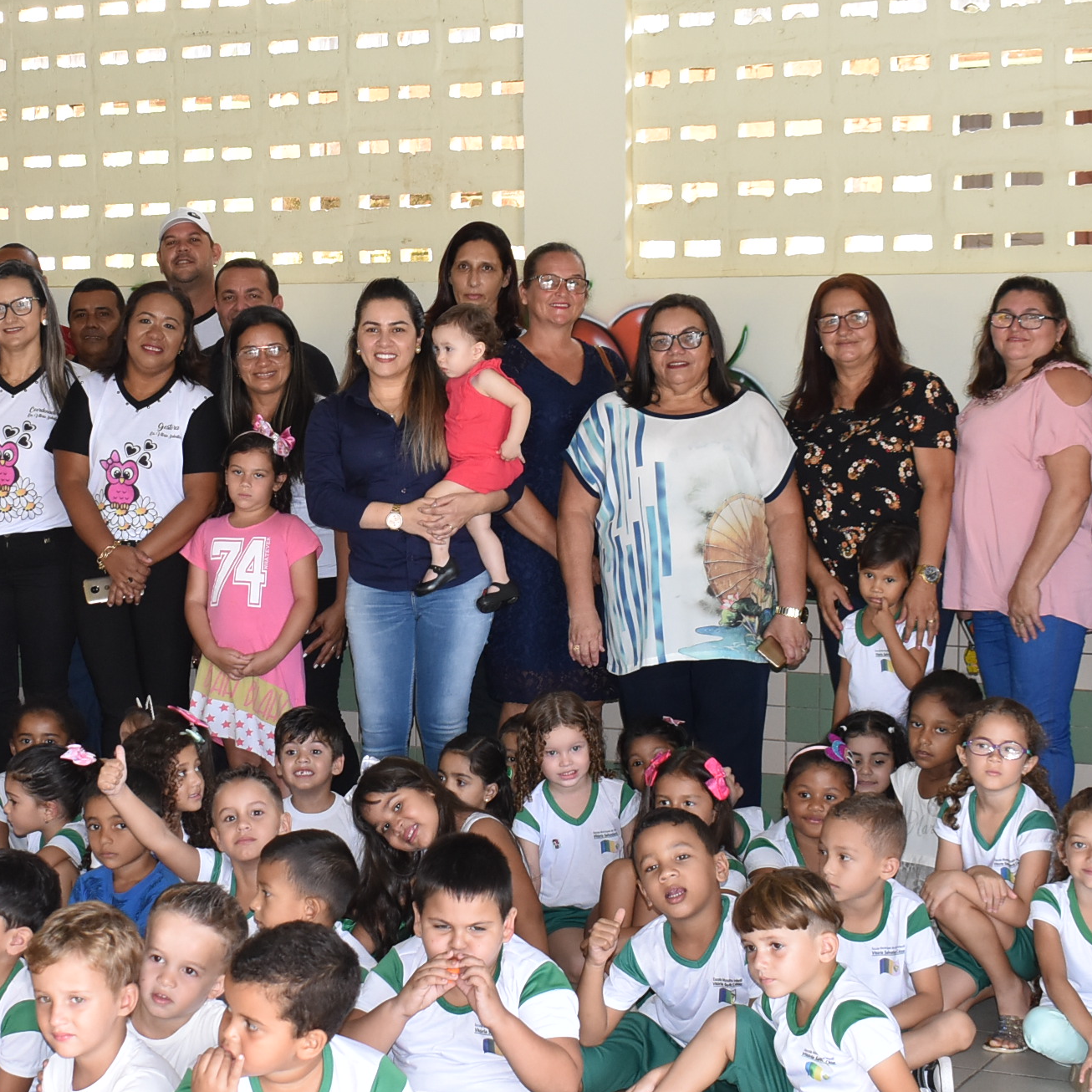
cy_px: 599
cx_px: 212
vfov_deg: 22.8
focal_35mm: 76
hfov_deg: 22.4
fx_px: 2712
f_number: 5.6
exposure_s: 1/125
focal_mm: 26
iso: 800
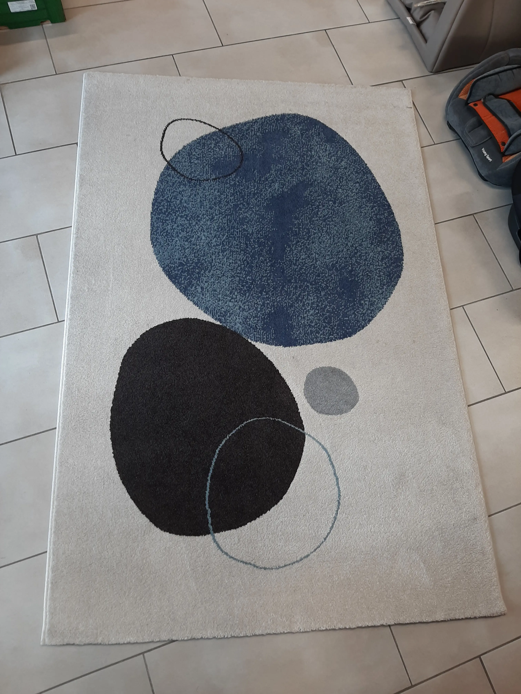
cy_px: 347
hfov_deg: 53.1
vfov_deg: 67.3
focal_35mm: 26
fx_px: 522
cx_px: 260
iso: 40
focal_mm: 3.93
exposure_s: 1/50
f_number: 1.7
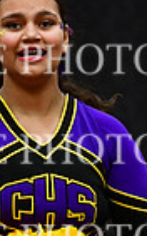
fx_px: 7270
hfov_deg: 1.2
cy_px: 194
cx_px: 9
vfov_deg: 1.9
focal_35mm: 1133
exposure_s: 1/500
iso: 4000
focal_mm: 180
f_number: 4
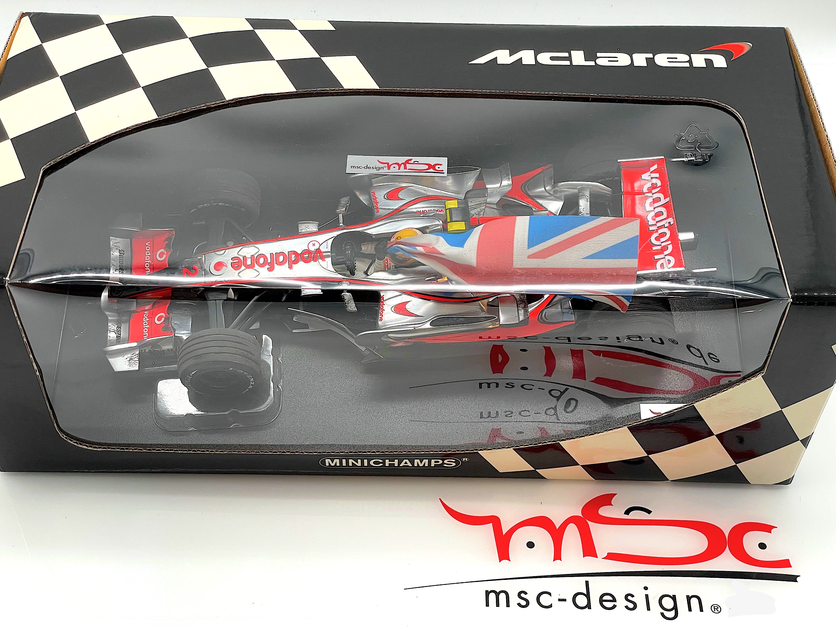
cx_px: 418
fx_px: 1256
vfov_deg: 28.0
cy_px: 314
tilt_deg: -48.9
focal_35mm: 52
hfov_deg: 36.8
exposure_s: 1/75
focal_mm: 6
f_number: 2
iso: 80
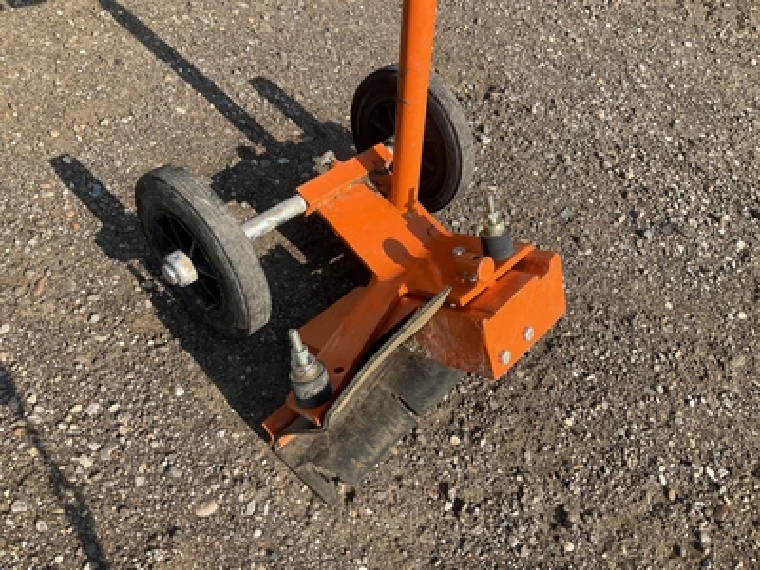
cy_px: 285
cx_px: 380
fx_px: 637
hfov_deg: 61.7
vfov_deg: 48.2
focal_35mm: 29
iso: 25
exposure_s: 1/792
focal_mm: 3
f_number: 1.8
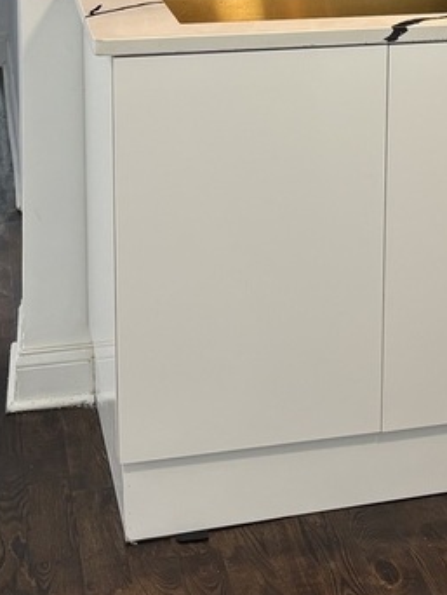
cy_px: -5
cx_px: 376
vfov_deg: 22.8
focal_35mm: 82
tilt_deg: -11.2
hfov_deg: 17.8
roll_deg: -1.2
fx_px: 1410
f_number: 1.6
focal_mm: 5.96
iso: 100
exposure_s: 1/60
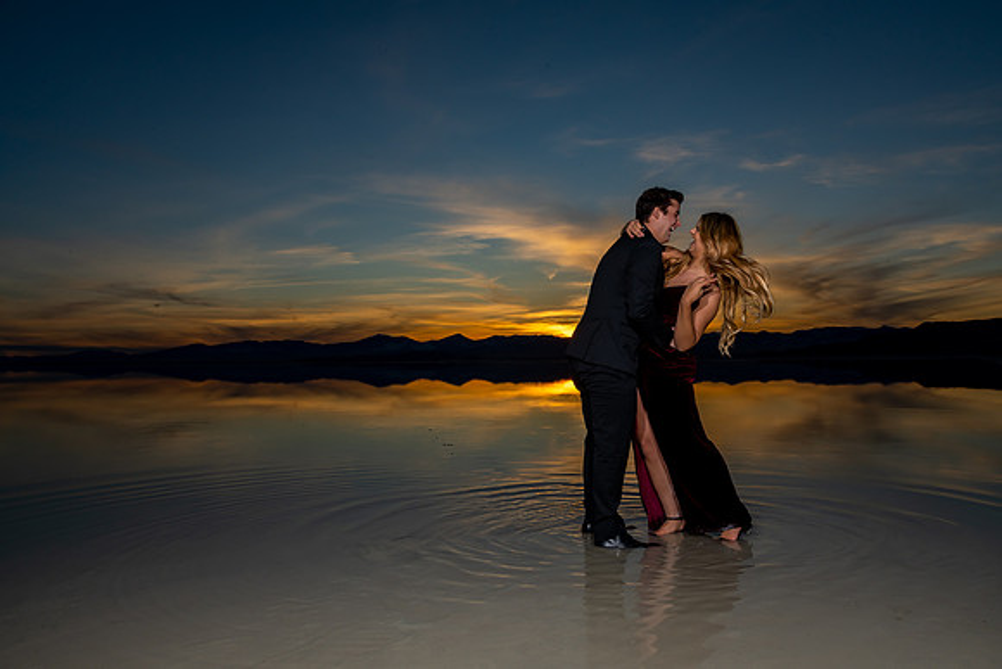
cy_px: 347
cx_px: 520
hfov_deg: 65.4
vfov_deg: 46.4
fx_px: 780
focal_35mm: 28
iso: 200
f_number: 18
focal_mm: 27
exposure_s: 1/200
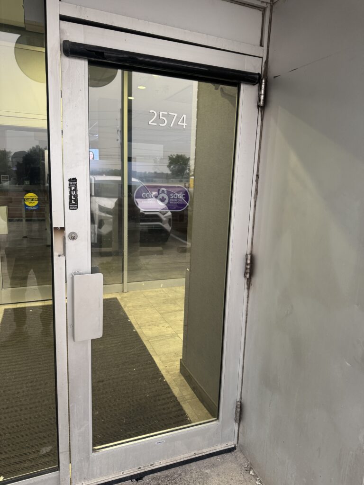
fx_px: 336
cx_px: 182
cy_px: 242
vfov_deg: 71.6
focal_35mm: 24
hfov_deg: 56.8
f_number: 1.78
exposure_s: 1/60
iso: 250
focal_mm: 6.76
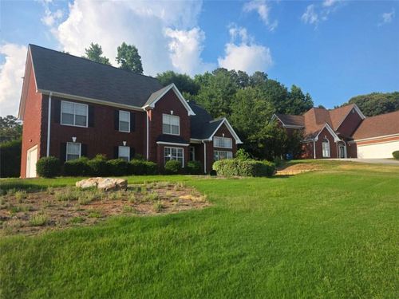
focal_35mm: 23
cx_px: 200
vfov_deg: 58.9
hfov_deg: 73.9
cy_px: 150
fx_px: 265
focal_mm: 6.25
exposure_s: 1/3809
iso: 80
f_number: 1.7
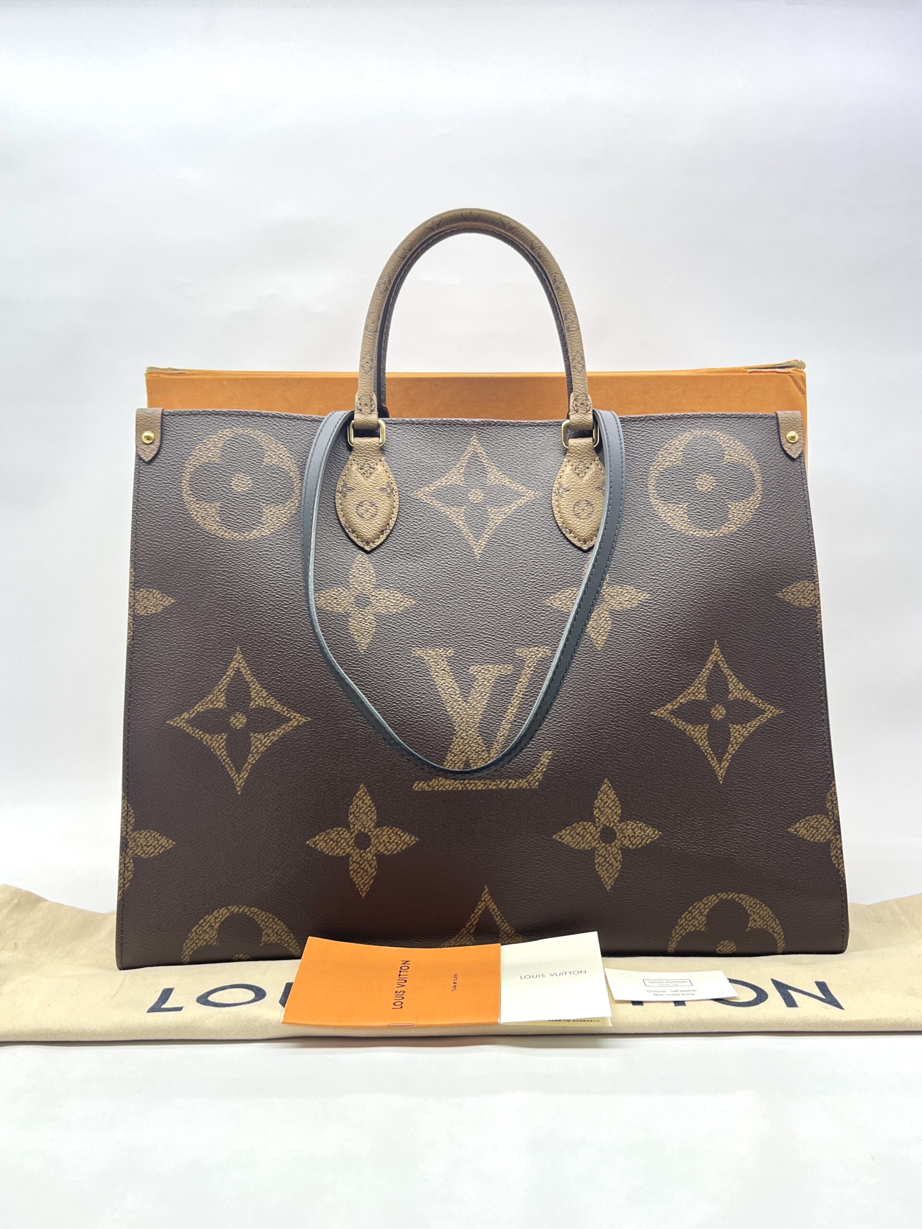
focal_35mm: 26
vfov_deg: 67.3
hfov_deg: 53.1
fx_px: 923
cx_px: 461
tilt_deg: -4.4
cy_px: 614
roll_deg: -0.7
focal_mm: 5.7
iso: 40
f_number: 1.5
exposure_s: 1/100
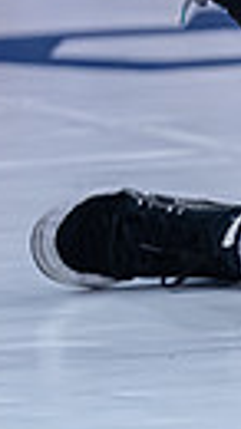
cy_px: 268
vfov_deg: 3.5
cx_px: 1213
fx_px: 7019
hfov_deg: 1.9
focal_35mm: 617
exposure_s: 1/800
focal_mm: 88
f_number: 2.8
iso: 1400
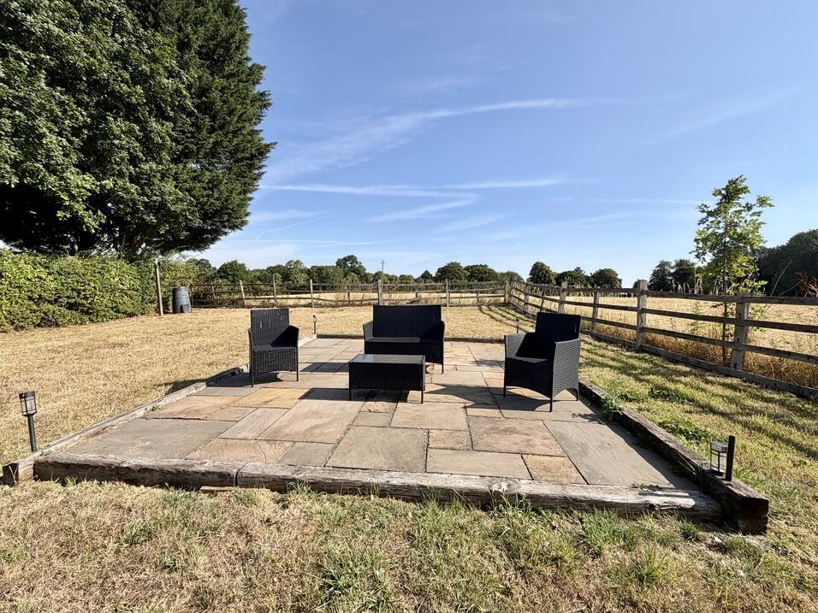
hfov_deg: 98.1
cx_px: 396
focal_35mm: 15
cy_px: 288
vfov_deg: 81.7
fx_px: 354
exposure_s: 1/830
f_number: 2.2
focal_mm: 2.22
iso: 20
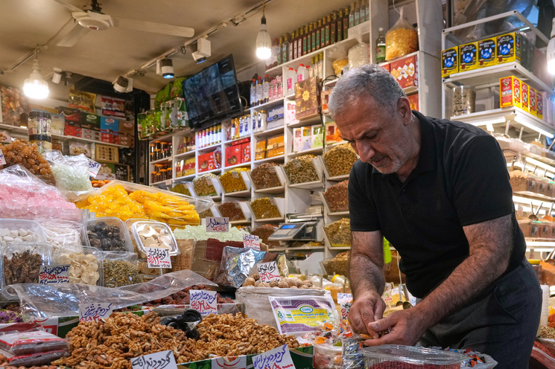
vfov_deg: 39.5
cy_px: 242
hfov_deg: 56.7
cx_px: 337
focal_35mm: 33
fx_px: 509
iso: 2000
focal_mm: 24
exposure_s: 1/640
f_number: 5
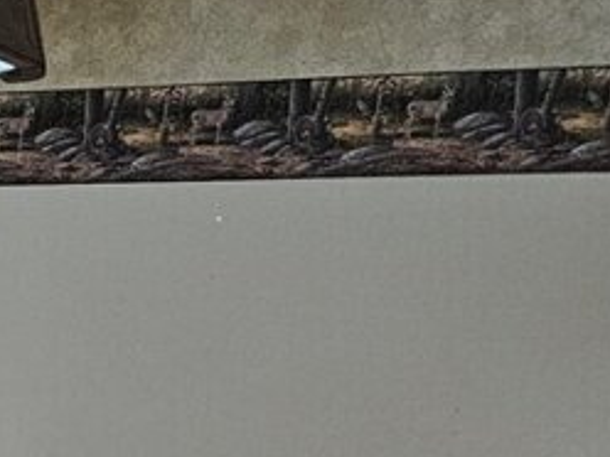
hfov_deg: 12.2
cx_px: -846
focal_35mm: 130
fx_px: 2291
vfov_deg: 10.8
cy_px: 784
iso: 640
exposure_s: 1/60
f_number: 1.8
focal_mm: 5.4
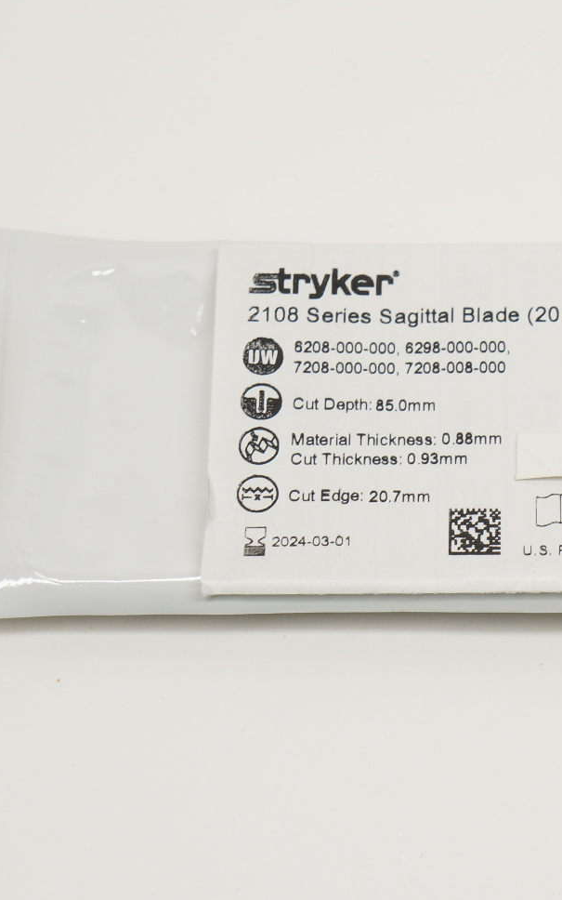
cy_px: 437
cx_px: 605
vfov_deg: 19.6
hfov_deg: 12.2
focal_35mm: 106
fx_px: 2598
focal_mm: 42
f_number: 7.1
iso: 400
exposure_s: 1/60
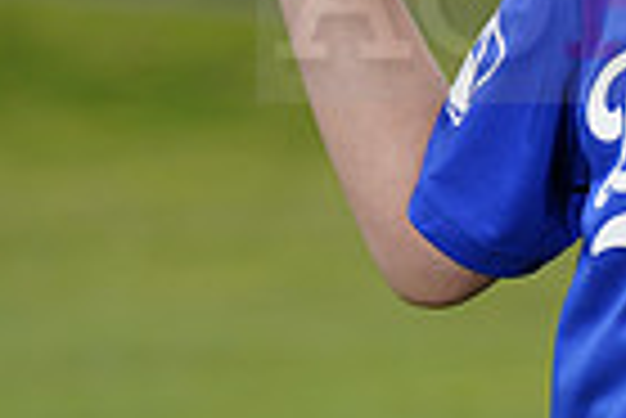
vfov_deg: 2.2
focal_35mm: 629
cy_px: -29
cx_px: 1013
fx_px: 10949
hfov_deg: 3.3
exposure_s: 1/250
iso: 100
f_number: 6.3
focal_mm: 151
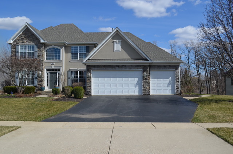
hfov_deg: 57.3
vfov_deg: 39.8
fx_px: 213
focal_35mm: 33
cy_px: 77
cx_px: 116
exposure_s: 1/320
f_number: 9
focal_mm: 22
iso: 100
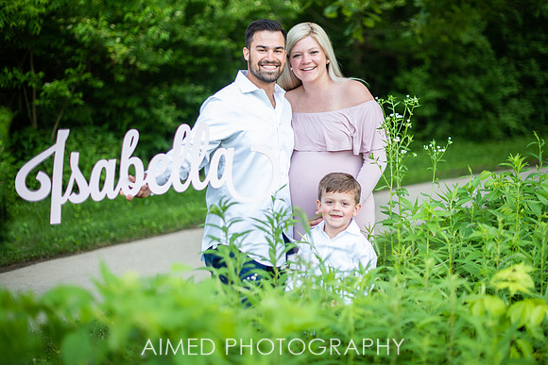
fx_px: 847
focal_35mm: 56
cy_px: 162
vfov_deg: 24.4
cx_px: 305
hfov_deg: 35.8
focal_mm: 50
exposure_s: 1/320
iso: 200
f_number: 1.8
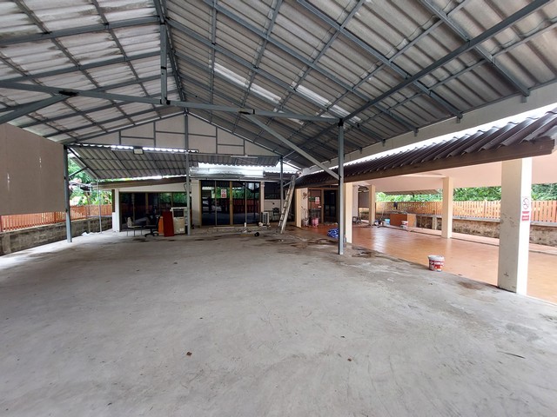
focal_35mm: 13
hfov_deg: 106.2
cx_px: 278
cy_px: 208
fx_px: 209
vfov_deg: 89.9
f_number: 2.2
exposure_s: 1/100
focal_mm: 1.74
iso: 80
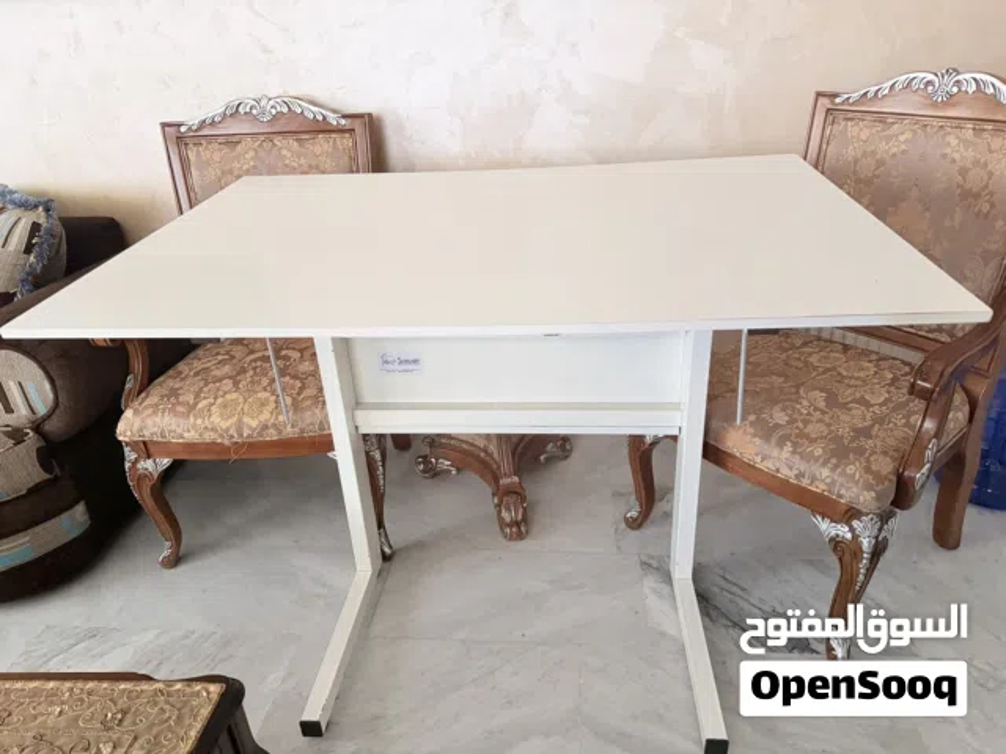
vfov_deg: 56.8
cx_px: 503
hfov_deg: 71.6
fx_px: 697
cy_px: 377
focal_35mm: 24
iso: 800
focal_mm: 6.76
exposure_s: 1/58
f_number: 1.78
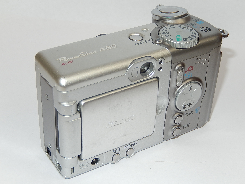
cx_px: 122
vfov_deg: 21.9
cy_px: 92
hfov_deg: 29.0
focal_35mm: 67
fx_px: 474
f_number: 9.6
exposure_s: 1/30
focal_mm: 12
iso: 125
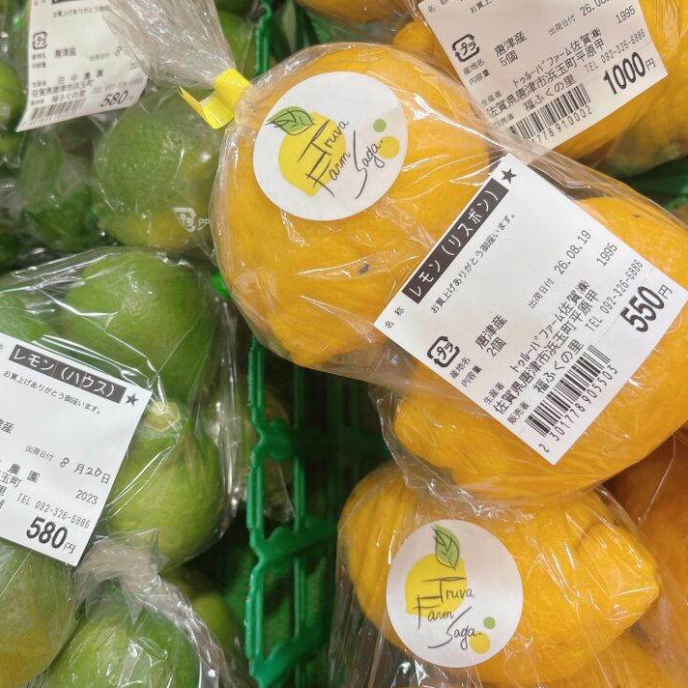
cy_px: 344
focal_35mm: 31
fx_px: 697
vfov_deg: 52.5
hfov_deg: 52.2
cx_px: 274
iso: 125
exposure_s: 1/120
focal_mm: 5.96
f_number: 1.6
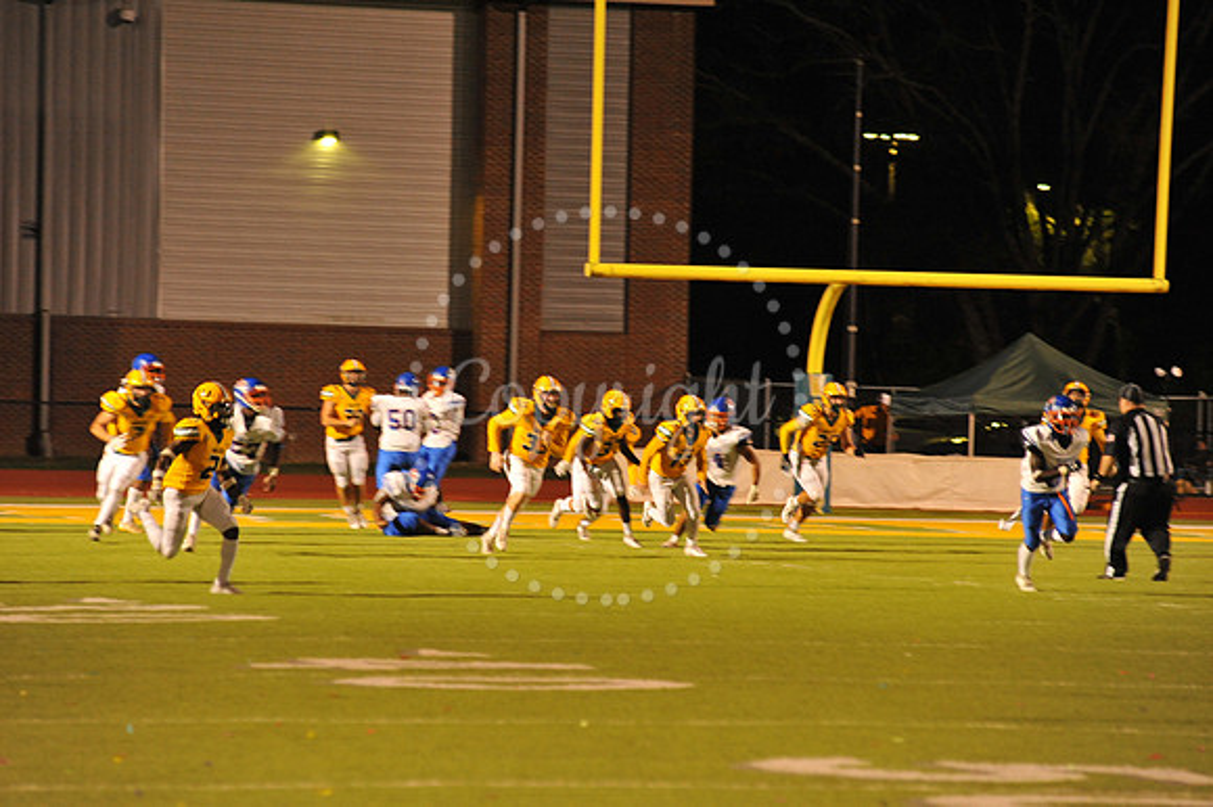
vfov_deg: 6.9
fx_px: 6735
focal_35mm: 200
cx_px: 606
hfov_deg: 10.3
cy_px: 404
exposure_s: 1/160
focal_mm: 200
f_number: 5.6
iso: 3200
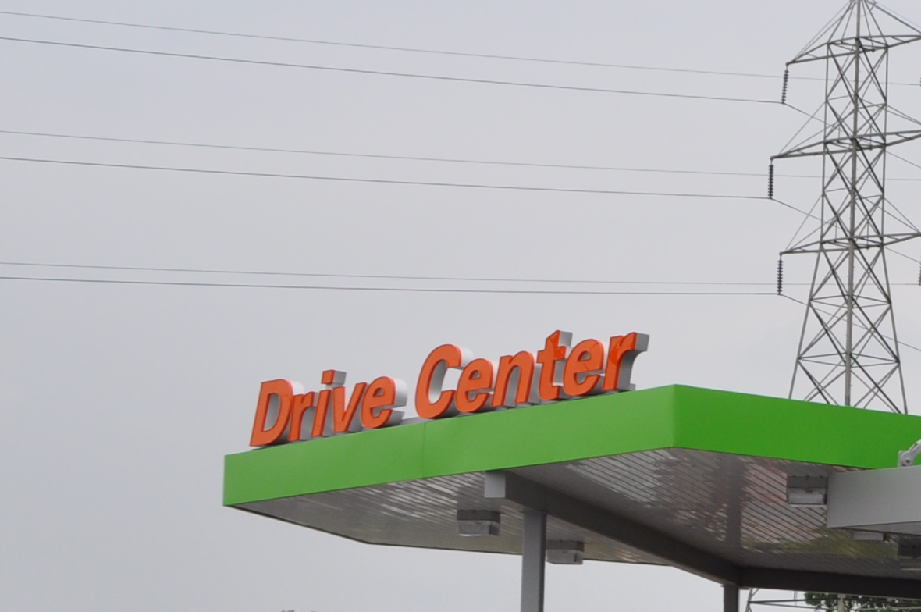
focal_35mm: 109
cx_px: 1472
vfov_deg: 12.4
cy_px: 571
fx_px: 2785
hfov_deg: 16.7
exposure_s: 1/320
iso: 200
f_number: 9
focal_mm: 20
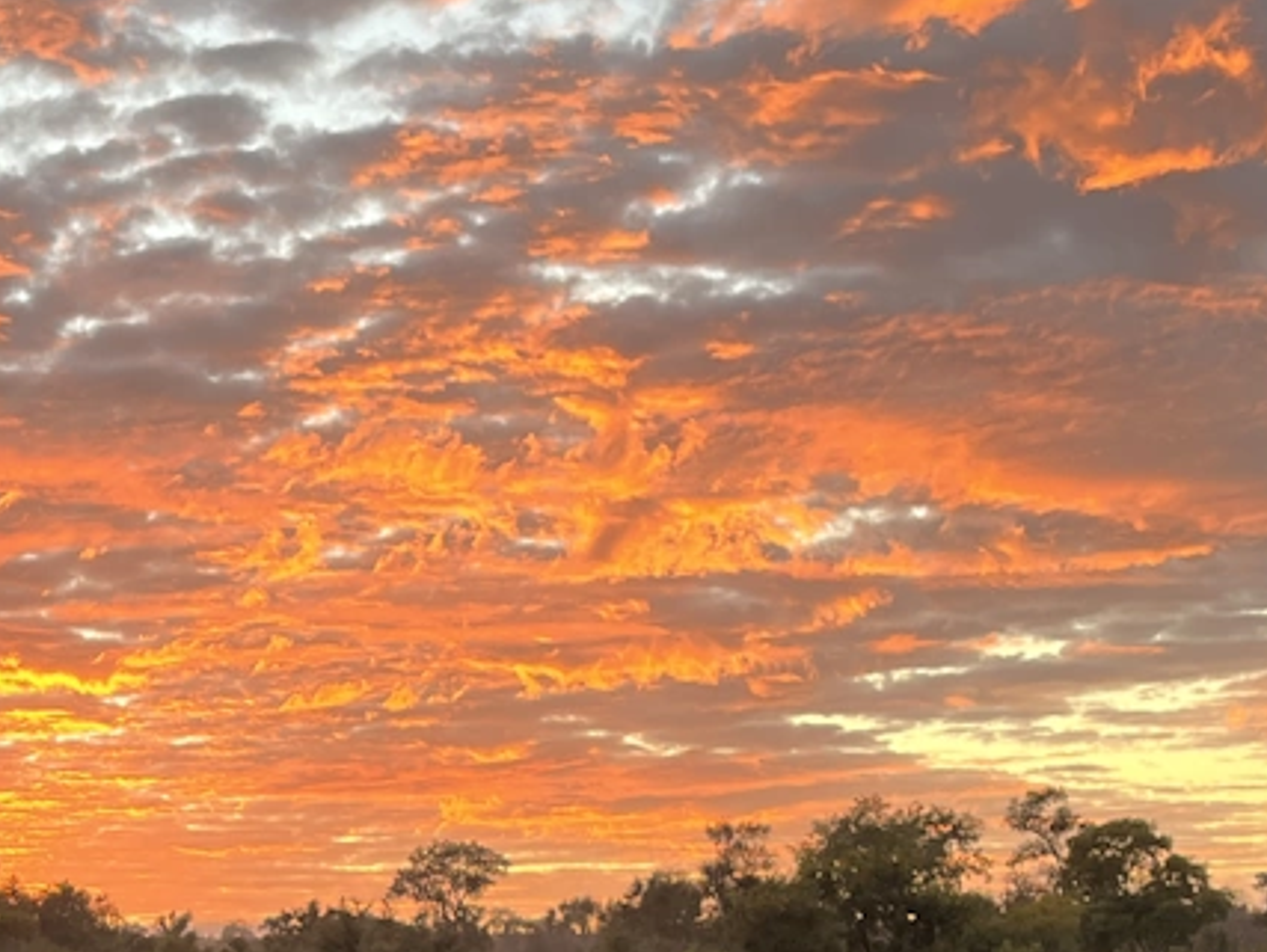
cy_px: 925
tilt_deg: +0.9
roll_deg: +0.6
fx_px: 2674
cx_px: 53
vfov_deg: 19.7
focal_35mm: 73
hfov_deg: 25.6
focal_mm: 5.1
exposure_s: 1/122
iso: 50
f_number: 1.6
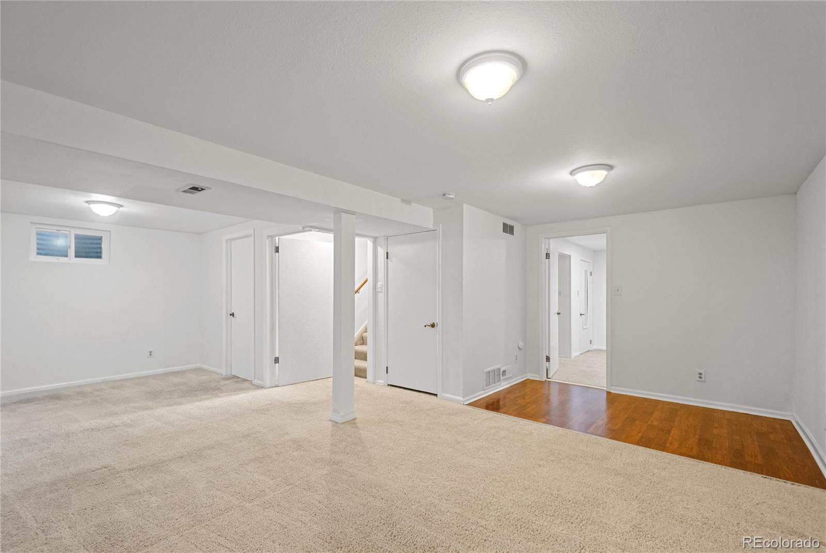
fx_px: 344
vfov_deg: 77.4
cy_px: 276
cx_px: 413
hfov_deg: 100.3
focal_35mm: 15
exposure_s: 1/2
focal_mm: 10
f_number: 3.5
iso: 200
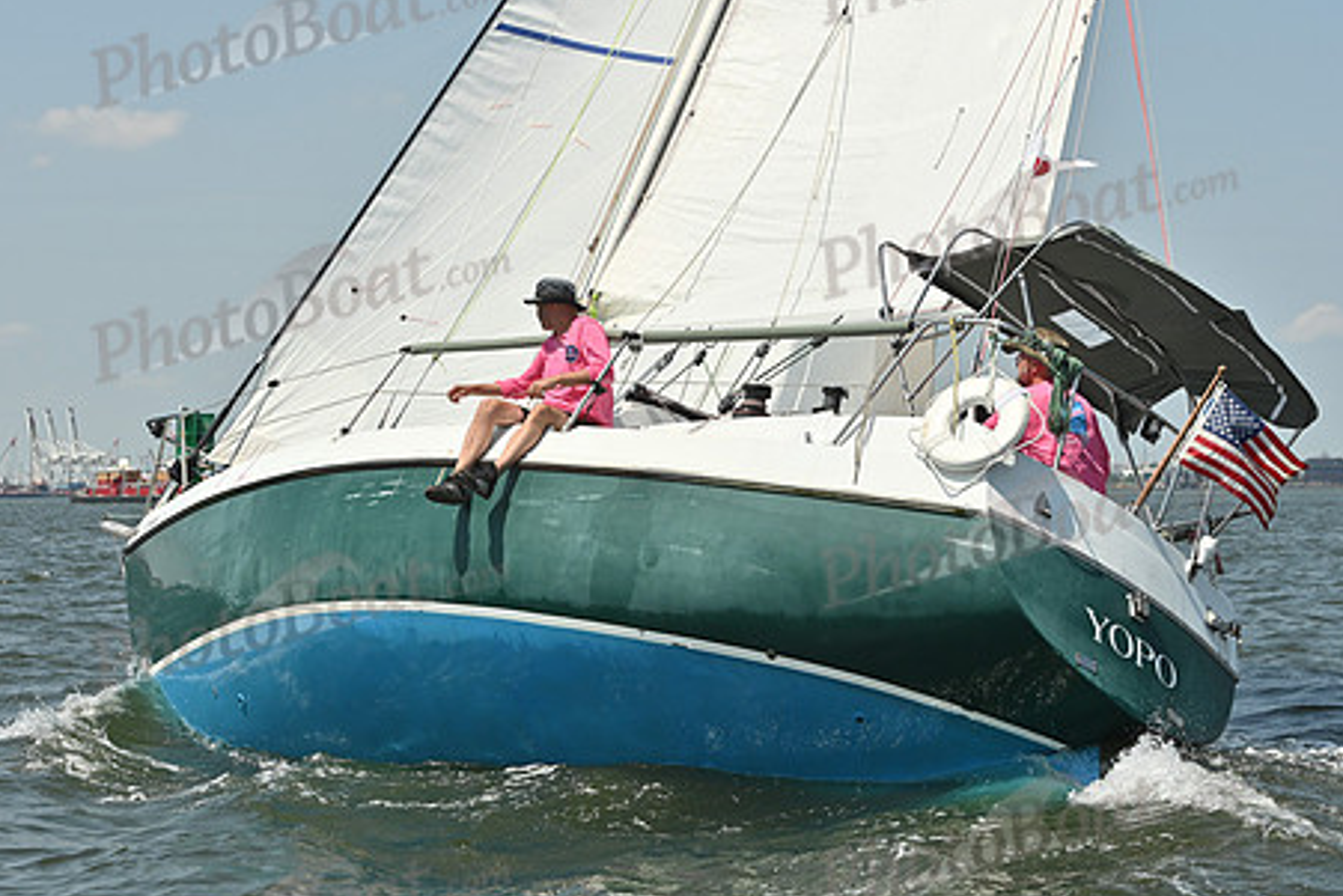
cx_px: 667
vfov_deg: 15.2
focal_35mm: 90
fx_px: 3358
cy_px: 418
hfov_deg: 22.6
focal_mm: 70
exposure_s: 1/1600
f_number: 9
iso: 320
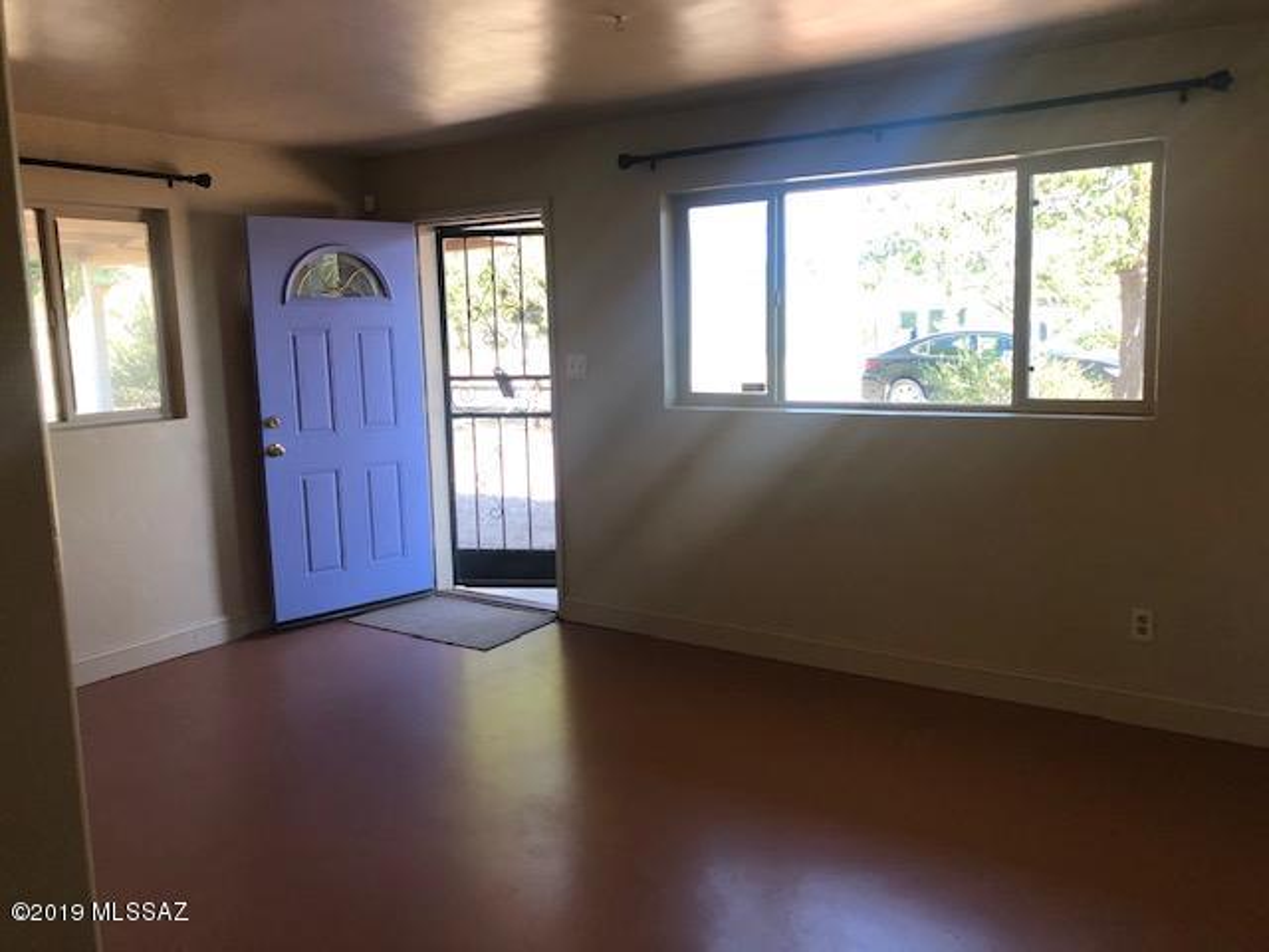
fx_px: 1026
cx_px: 634
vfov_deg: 49.7
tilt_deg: -9.5
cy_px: 476
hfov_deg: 63.4
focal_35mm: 28
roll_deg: +0.8
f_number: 1.8
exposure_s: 1/120
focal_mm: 3.99
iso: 64
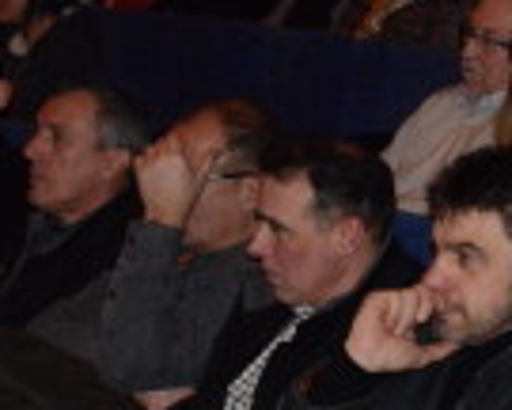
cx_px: 595
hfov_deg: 11.2
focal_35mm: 170
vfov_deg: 9.0
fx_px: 2576
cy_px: 21
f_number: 8
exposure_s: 1/60
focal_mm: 35
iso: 6400
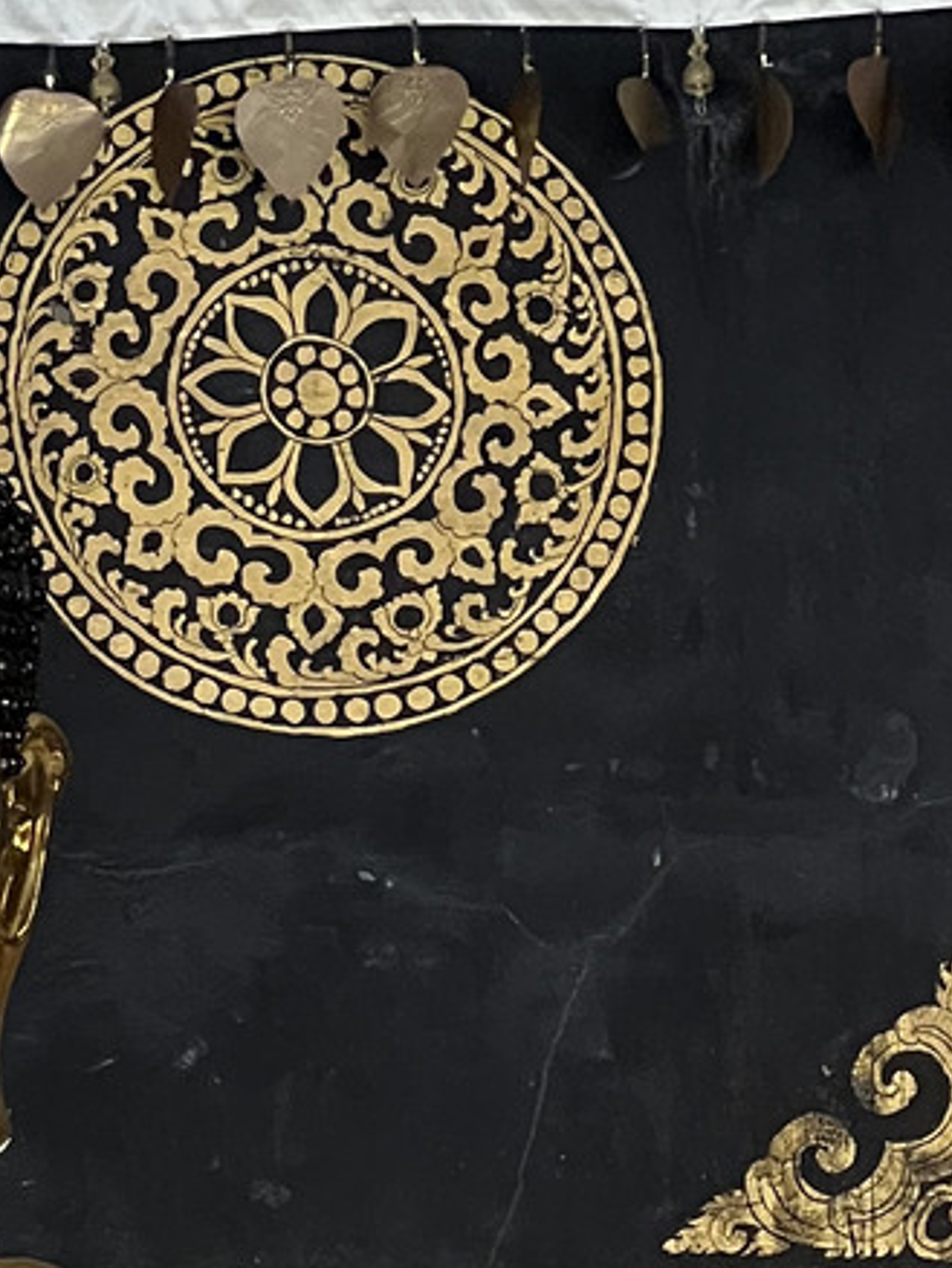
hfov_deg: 5.3
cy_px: 1873
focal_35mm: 281
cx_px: -318
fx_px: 10294
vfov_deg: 6.9
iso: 320
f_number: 2.8
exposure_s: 1/60
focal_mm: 9
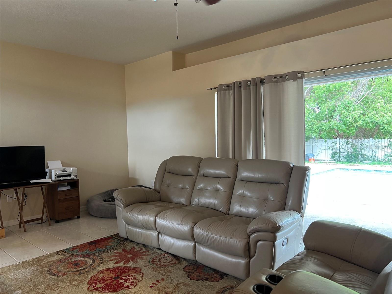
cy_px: 147
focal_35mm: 26
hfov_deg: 67.3
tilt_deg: -2.2
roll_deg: +1.0
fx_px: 294
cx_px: 196
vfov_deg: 53.1
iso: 160
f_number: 1.5
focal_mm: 5.7
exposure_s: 1/60
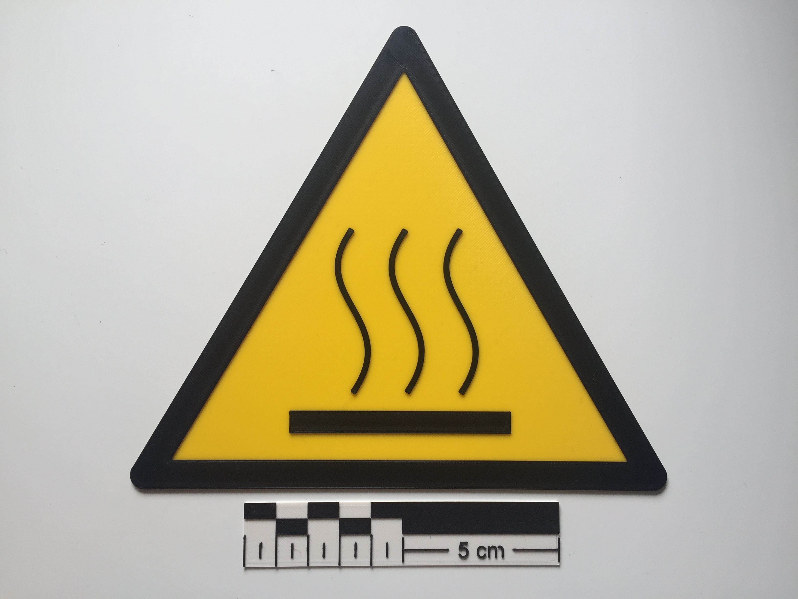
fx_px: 669
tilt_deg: -88.7
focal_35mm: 29
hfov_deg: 61.7
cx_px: 399
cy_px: 300
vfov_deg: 48.2
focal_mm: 4.15
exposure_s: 1/102
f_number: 2.2
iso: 32
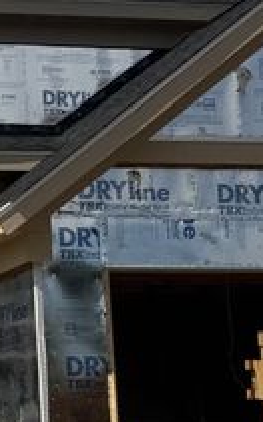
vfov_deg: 16.8
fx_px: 1424
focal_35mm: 124
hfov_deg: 10.0
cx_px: -211
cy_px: 287
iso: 80
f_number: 1.78
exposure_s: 1/9009
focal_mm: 6.76
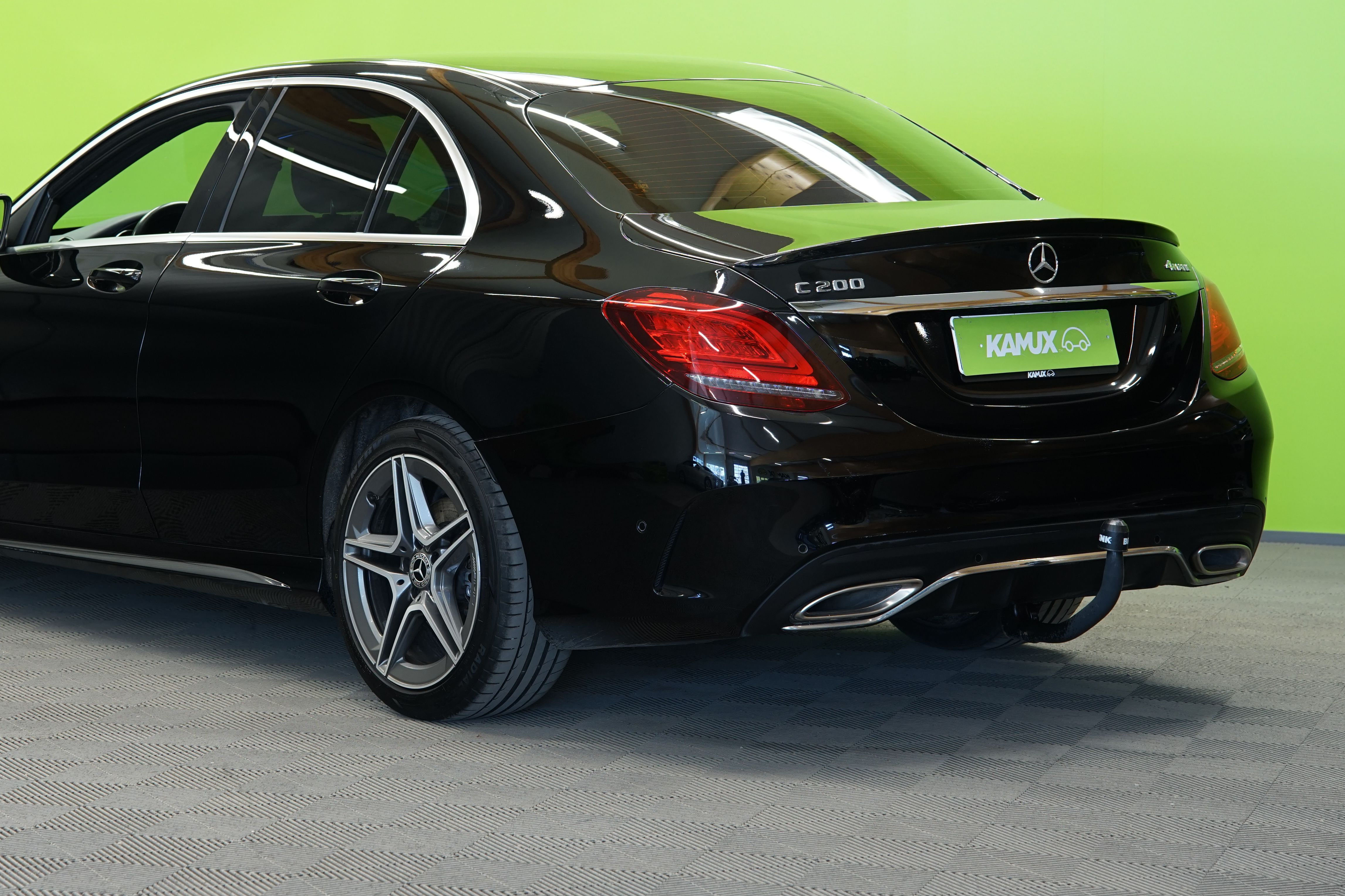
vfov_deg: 14.7
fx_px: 3474
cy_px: 317
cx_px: 514
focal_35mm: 93
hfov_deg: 21.9
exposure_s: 1/15
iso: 500
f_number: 5.6
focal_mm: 71
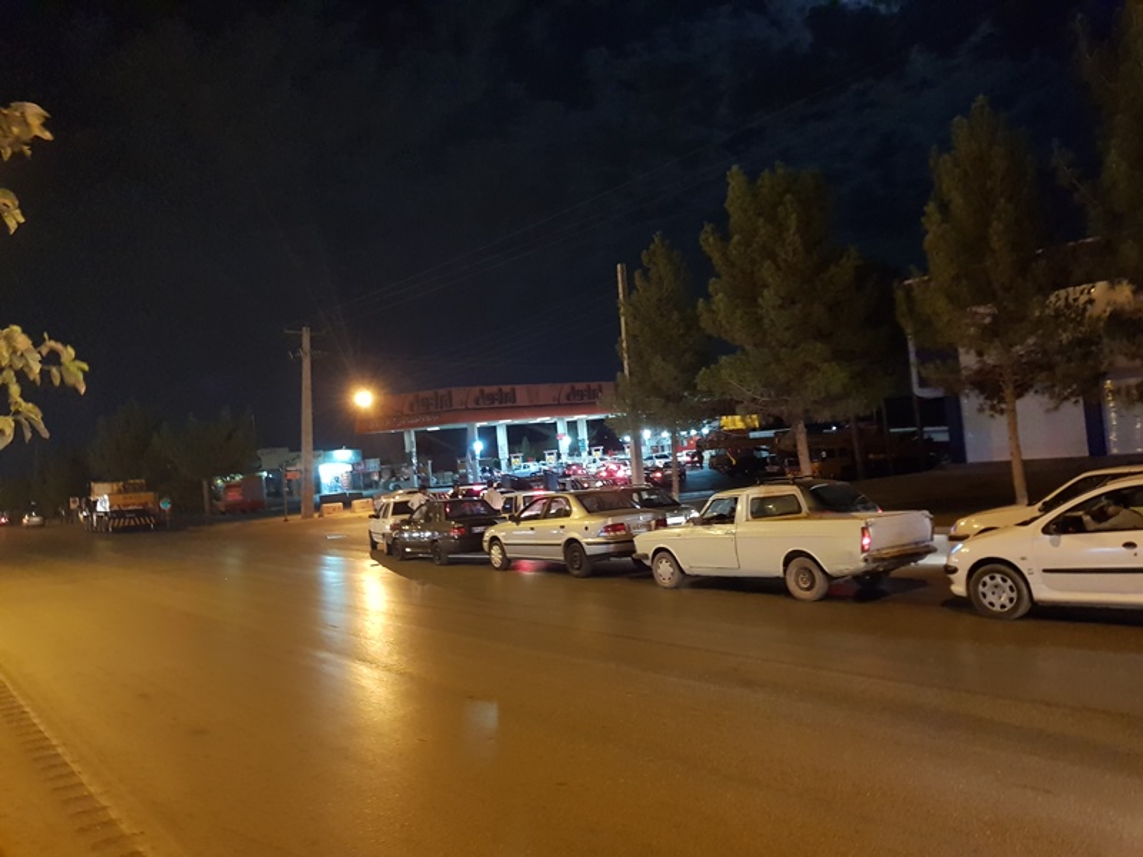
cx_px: 572
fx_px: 859
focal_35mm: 26
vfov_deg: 53.1
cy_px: 428
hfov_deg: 67.3
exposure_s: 1/10
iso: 500
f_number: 1.7
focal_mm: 4.2
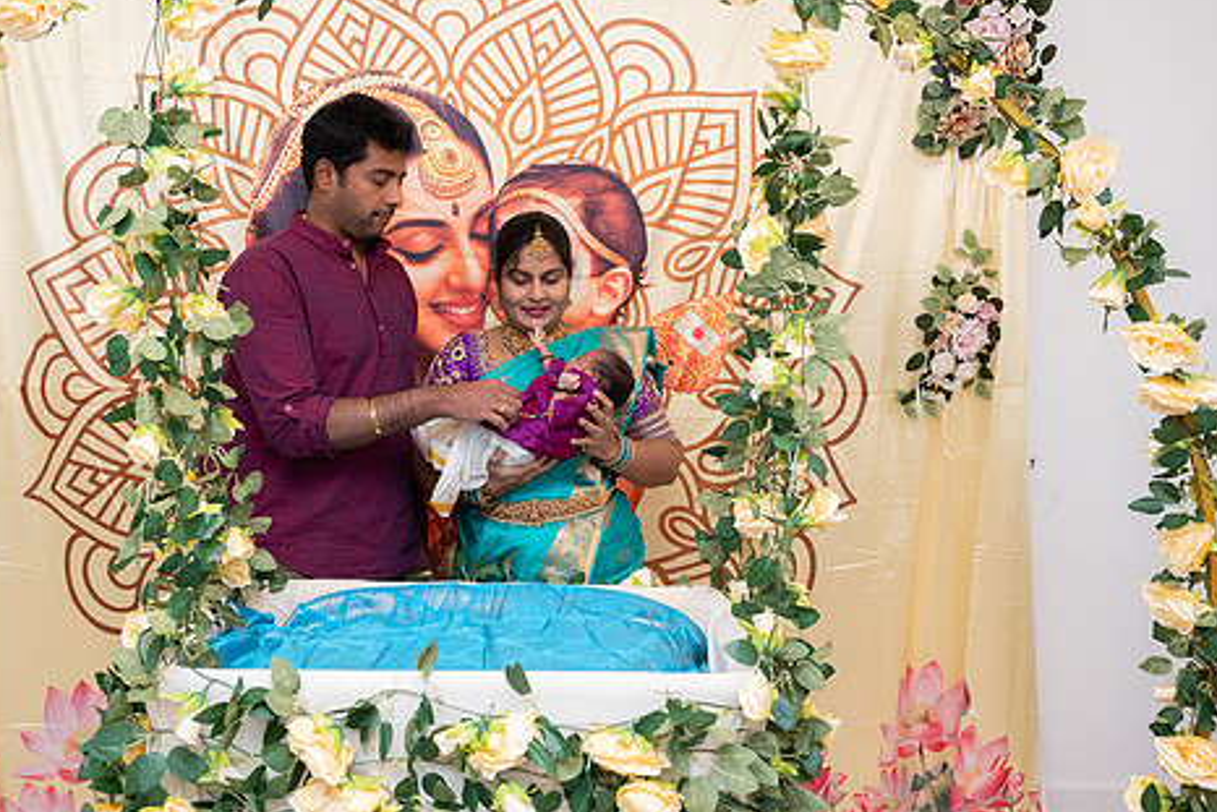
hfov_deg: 55.6
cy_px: 359
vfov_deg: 38.9
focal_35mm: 34
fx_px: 1150
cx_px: 528
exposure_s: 1/200
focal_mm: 26.5
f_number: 4
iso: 500
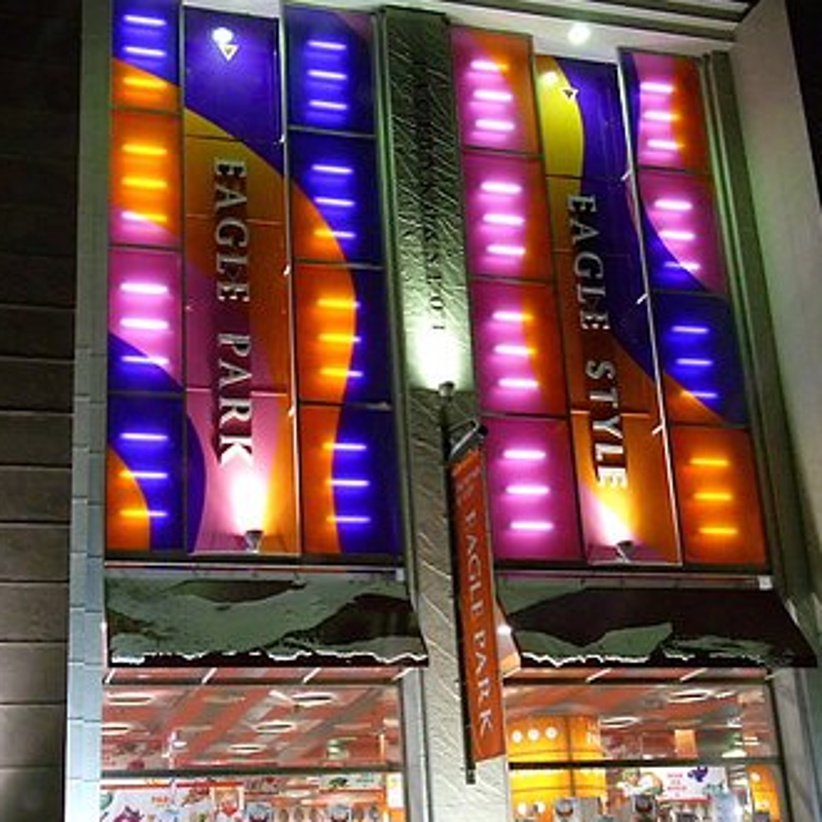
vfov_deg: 35.3
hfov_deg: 35.3
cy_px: 453
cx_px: 466
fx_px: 1290
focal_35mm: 48
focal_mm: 5.8
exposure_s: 1/40
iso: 320
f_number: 2.6
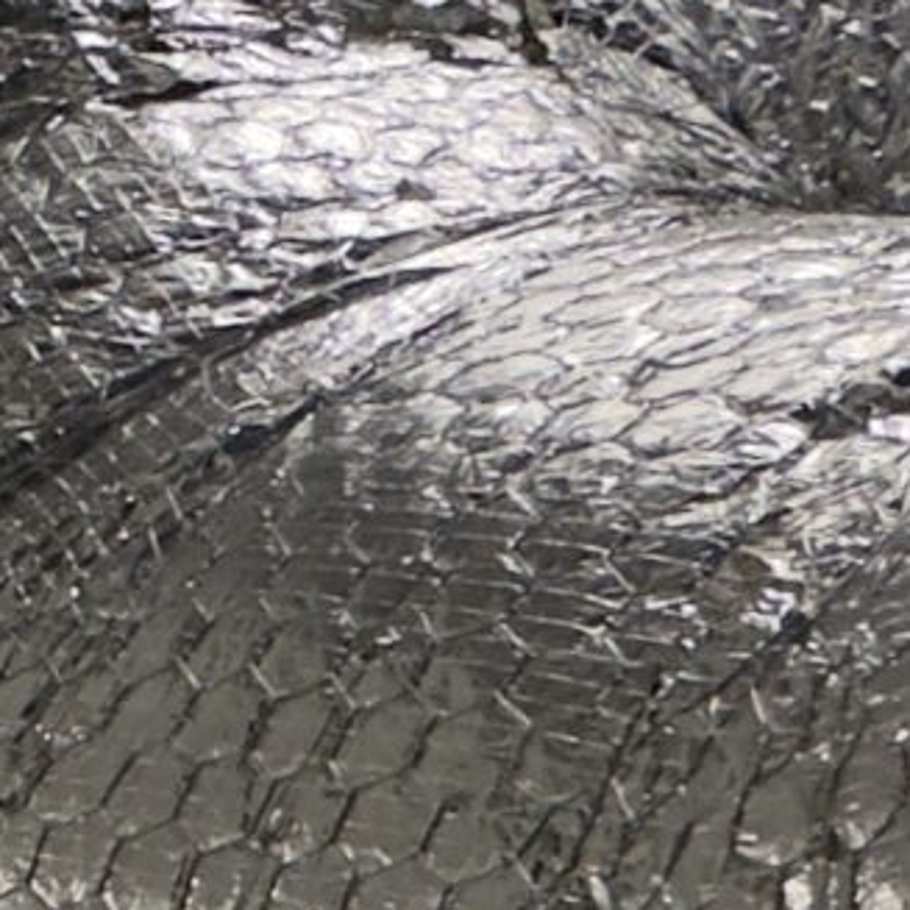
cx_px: -1700
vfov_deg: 17.2
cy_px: 1078
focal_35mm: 97
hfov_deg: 11.6
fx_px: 2885
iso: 160
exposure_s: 1/100
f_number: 2.2
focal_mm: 2.22
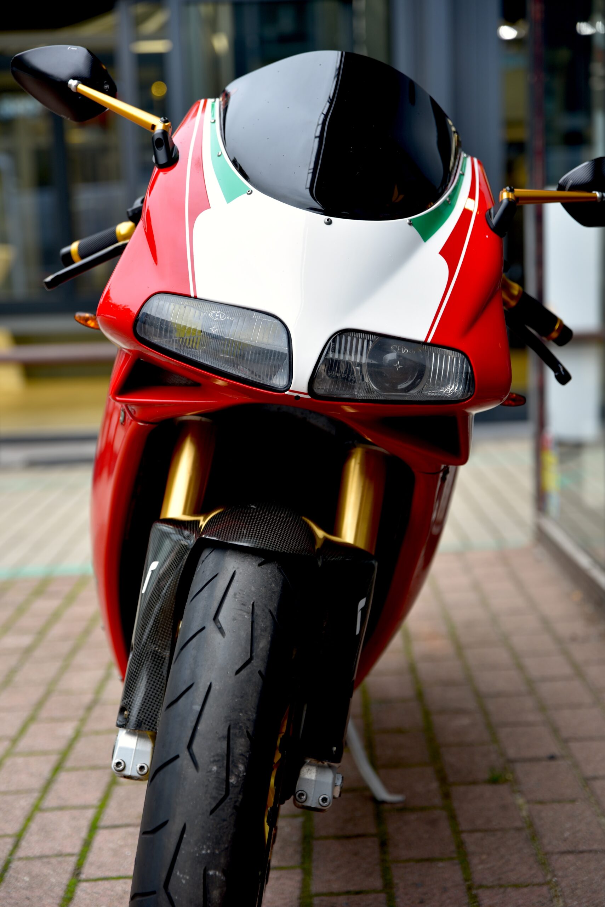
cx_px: 302
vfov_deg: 28.8
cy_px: 454
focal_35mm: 70
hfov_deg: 19.5
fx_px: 1763
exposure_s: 1/60
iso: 100
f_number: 3.2
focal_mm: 70
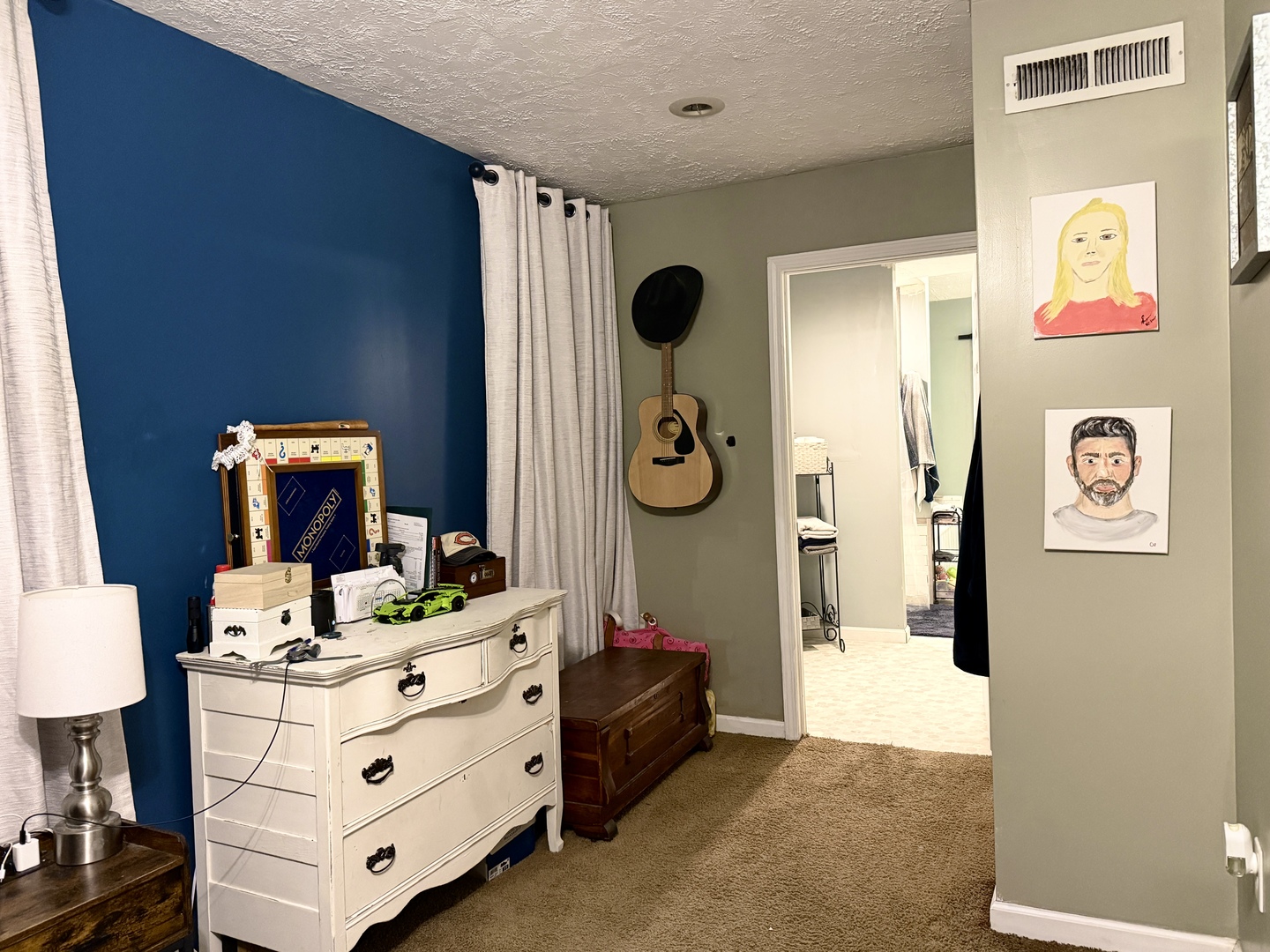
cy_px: 476
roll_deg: +0.0
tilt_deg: -3.1
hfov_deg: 71.6
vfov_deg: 56.8
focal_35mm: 24
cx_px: 635
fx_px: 881
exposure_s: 1/60
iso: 640
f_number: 1.78
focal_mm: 6.76
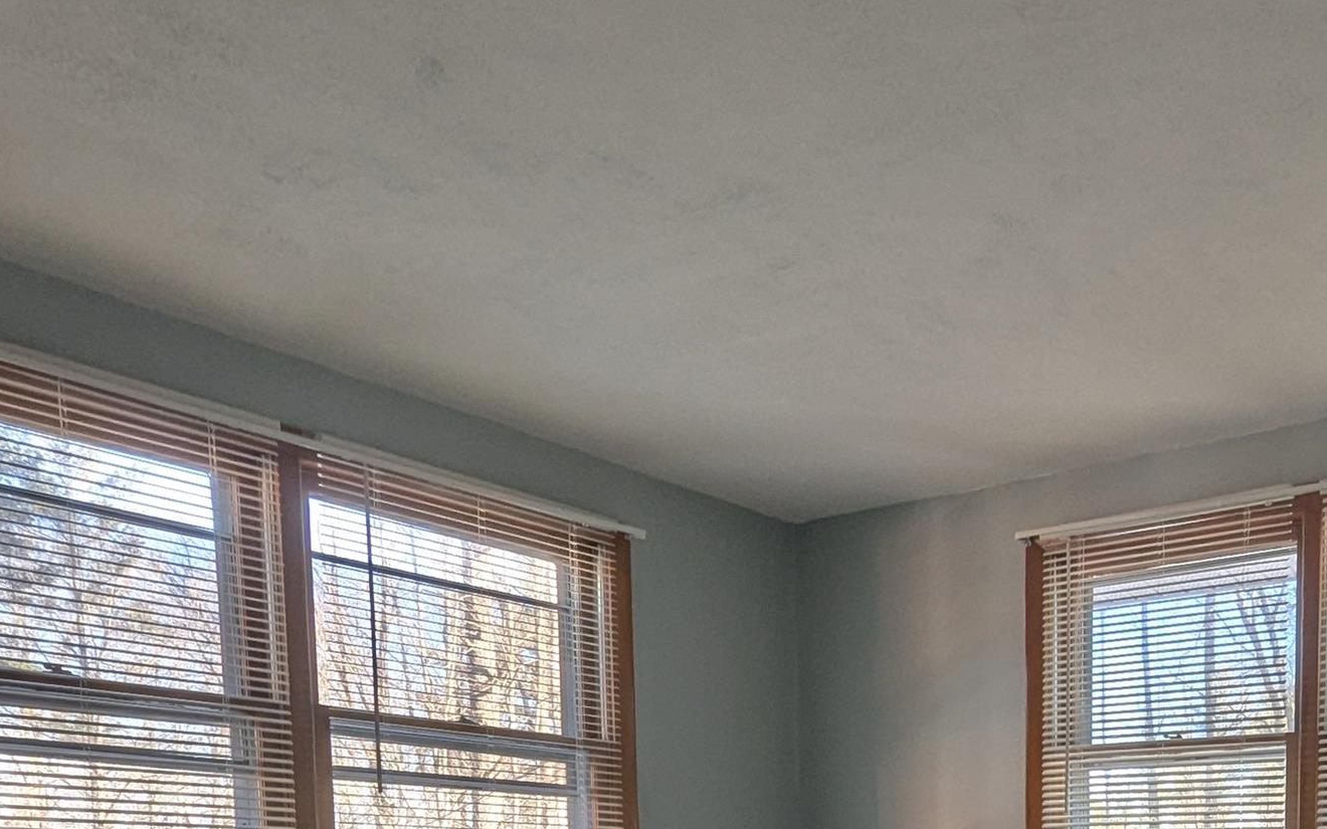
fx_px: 1157
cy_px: 998
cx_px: 1132
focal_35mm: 32
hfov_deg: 53.9
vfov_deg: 32.5
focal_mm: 1.95
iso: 44
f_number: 2.2
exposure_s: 1/98.3
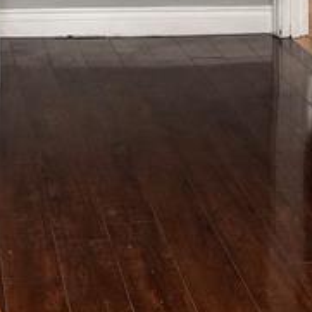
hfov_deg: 13.4
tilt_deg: -3.0
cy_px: -193
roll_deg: +1.2
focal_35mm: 130
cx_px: 97
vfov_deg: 12.6
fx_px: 1326
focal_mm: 5.7
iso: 80
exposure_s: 1/121
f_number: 1.5
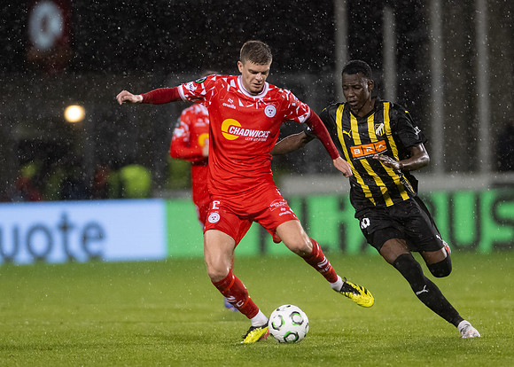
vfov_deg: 2.5
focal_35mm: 575
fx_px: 8389
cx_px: 271
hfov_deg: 3.5
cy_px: 204
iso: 2000
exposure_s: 1/1000
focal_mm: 300
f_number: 2.8
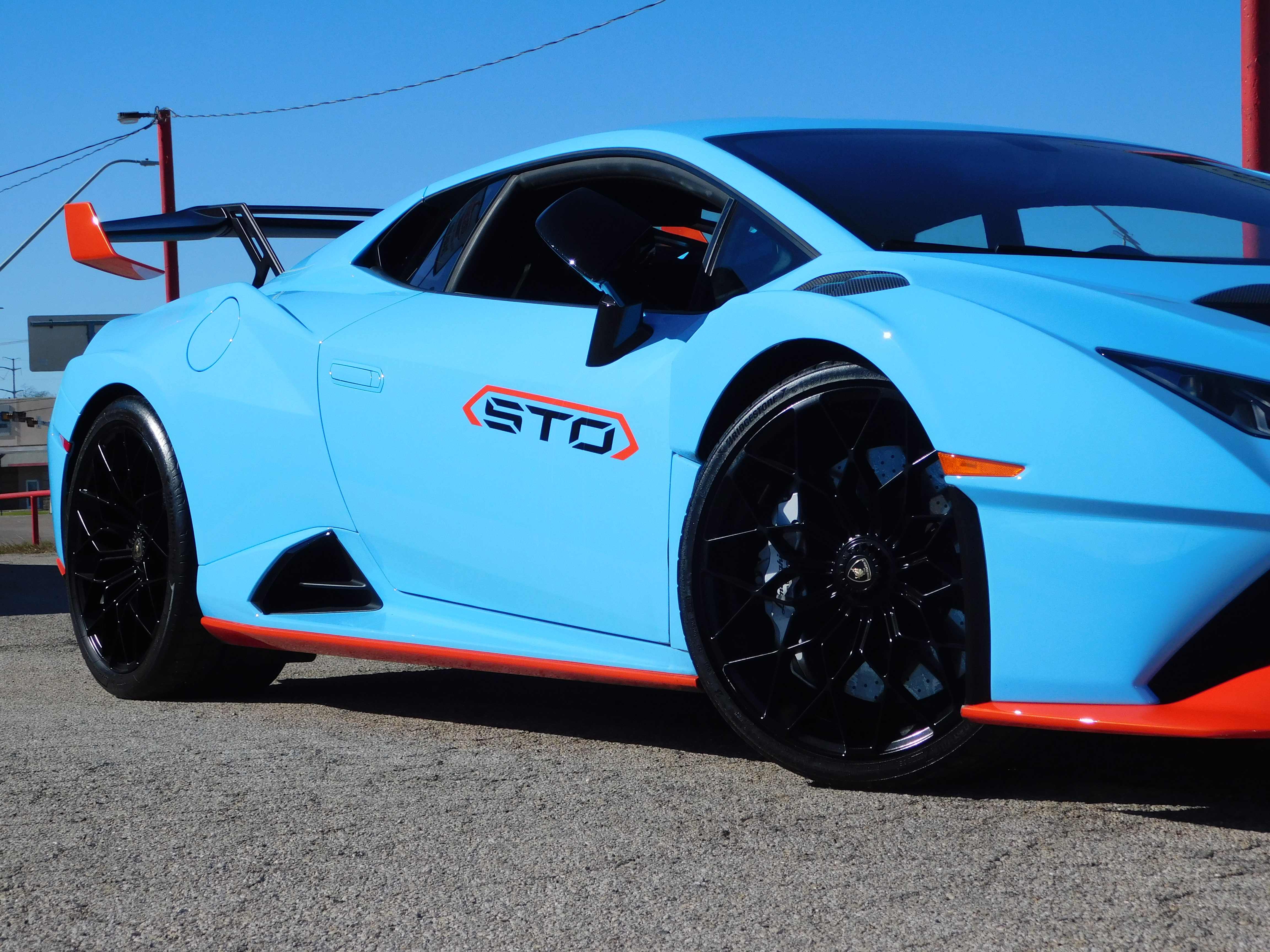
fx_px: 2935
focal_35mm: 80
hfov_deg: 24.4
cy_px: 476
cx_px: 635
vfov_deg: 18.4
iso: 125
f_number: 8.8
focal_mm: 14.2
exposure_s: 1/400
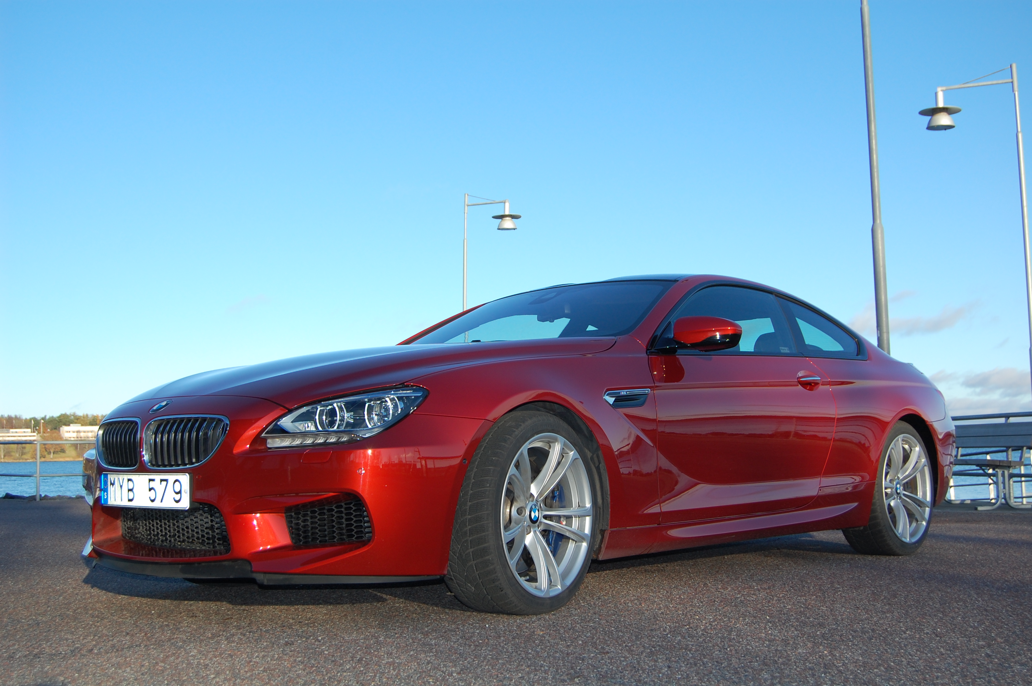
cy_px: 343
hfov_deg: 43.6
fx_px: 1289
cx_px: 516
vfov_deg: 29.8
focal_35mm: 45
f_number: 5.6
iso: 220
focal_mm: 30
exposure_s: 1/500
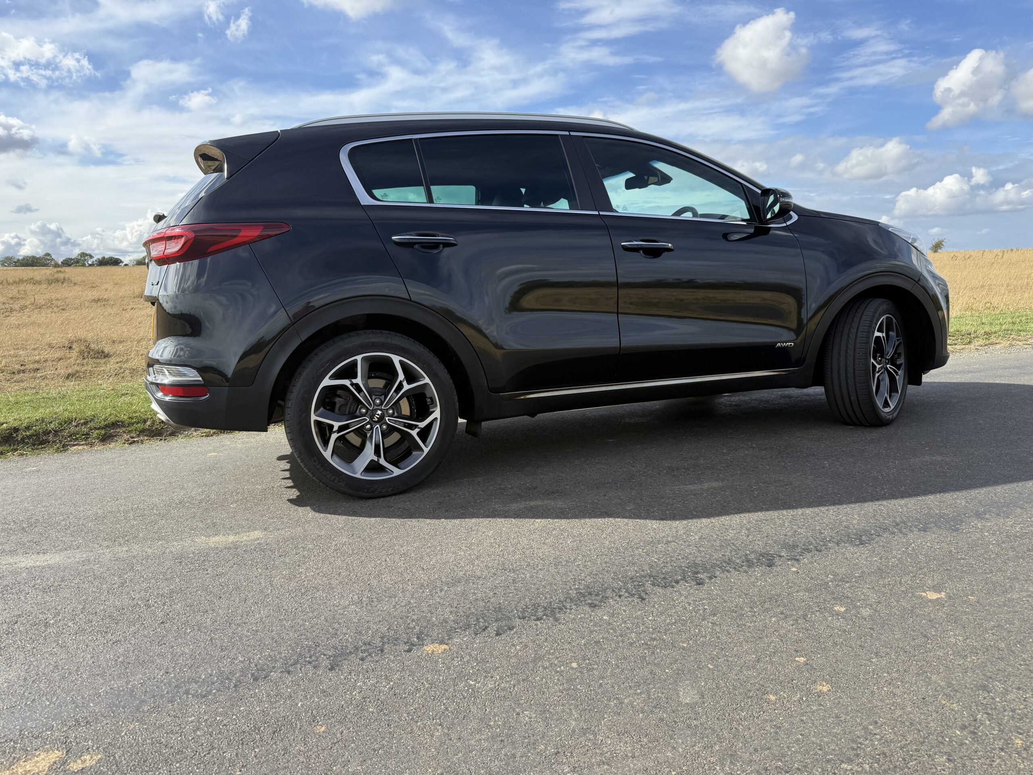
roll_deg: +2.7
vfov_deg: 56.8
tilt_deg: -8.3
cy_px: 388
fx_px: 716
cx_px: 516
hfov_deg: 71.6
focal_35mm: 24
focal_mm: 6.76
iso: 100
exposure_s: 1/3279
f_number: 1.78
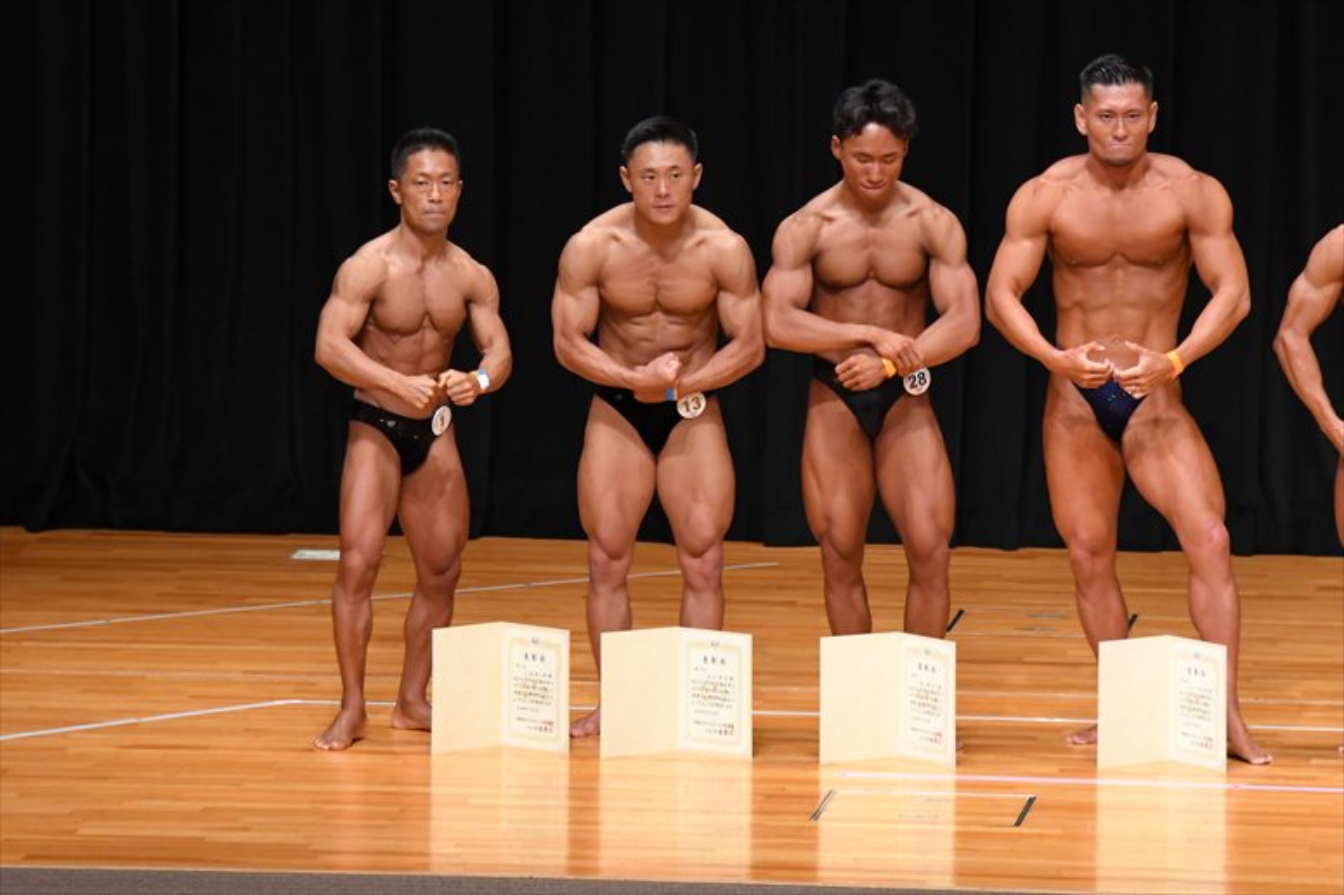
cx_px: 672
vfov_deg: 5.7
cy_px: 448
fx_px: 8956
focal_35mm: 240
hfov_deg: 8.6
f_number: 5.6
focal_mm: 160
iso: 4000
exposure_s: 1/400
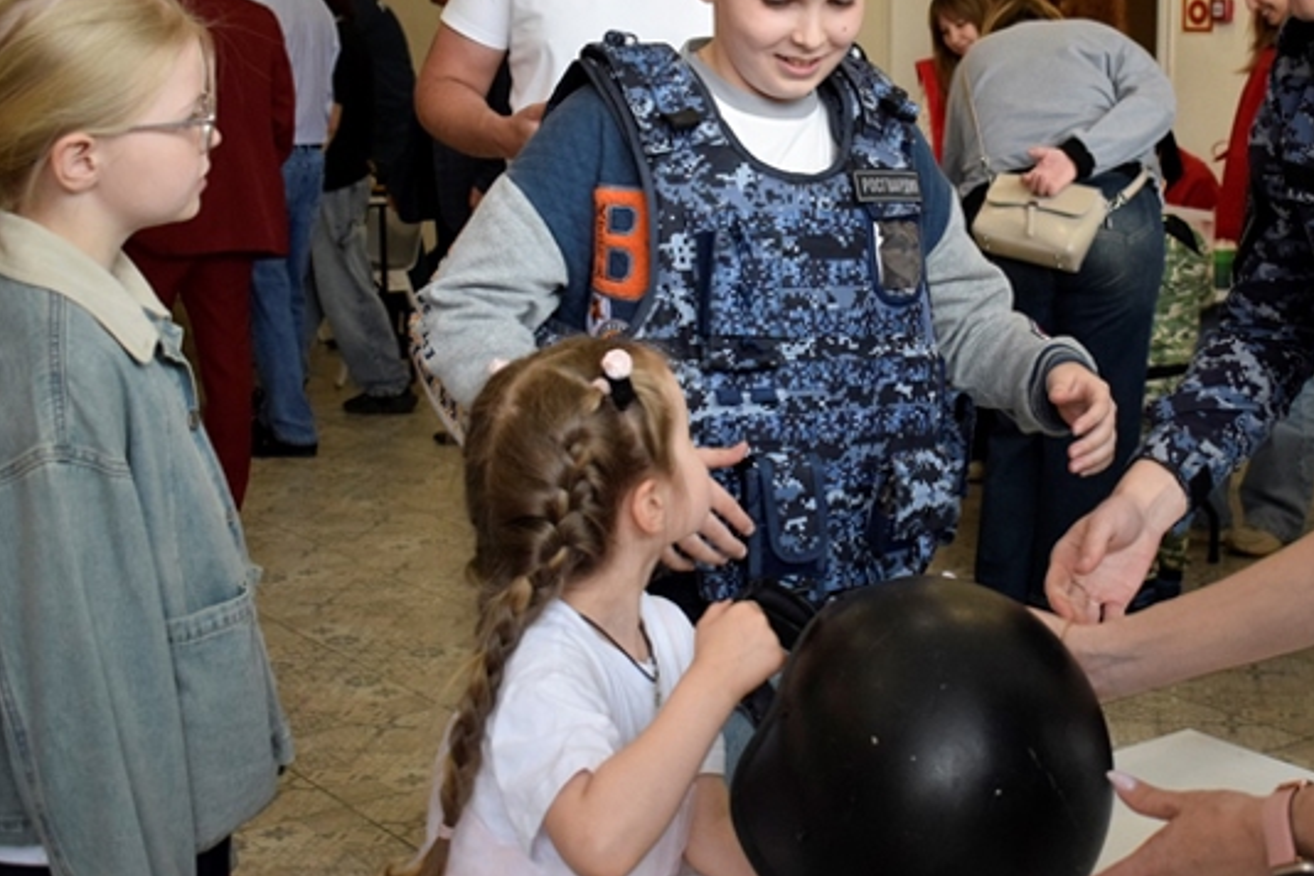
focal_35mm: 59
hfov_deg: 33.7
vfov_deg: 23.0
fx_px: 2153
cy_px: 344
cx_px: 864
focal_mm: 28
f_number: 4.2
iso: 2200
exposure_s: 1/500
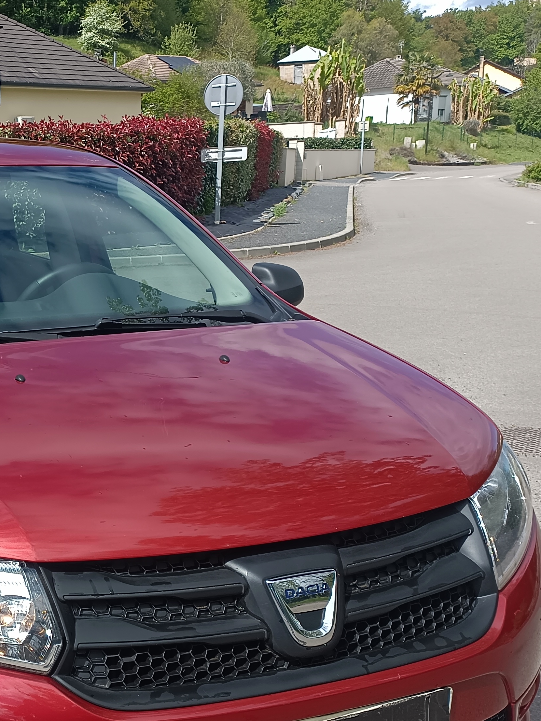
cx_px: -46
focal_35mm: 52
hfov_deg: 26.0
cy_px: 477
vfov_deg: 36.5
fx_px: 1083
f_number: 1.79
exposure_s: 1/506
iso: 100
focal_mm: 4.74
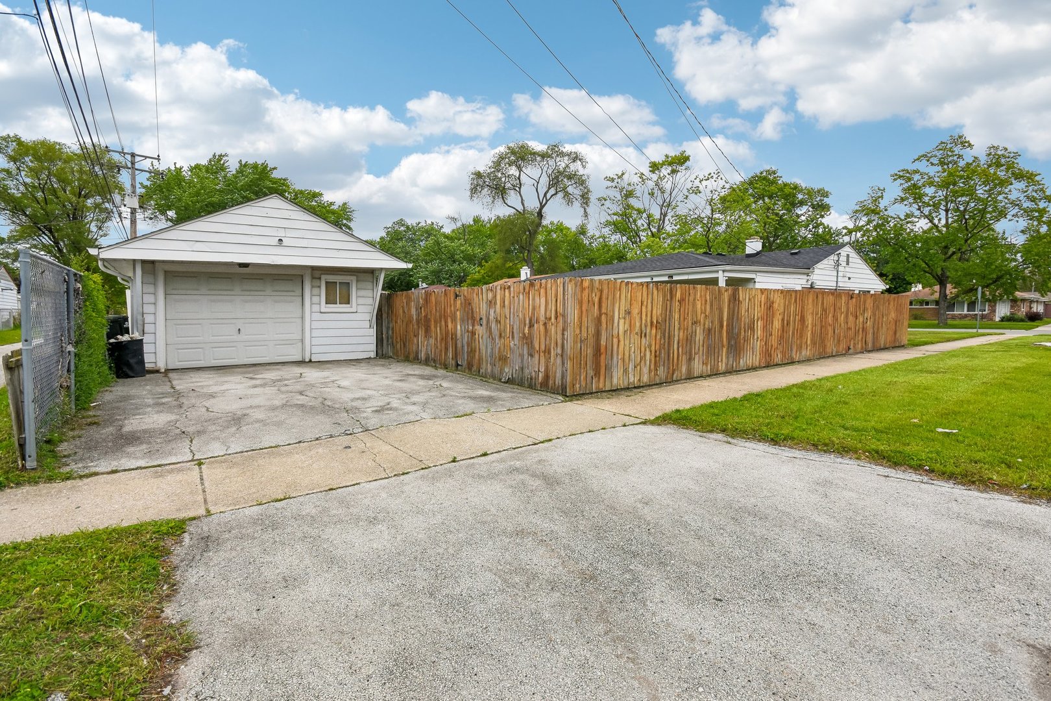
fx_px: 438
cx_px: 526
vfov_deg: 77.3
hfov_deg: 100.4
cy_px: 350
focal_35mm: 15
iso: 400
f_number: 8
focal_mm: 10
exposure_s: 1/640
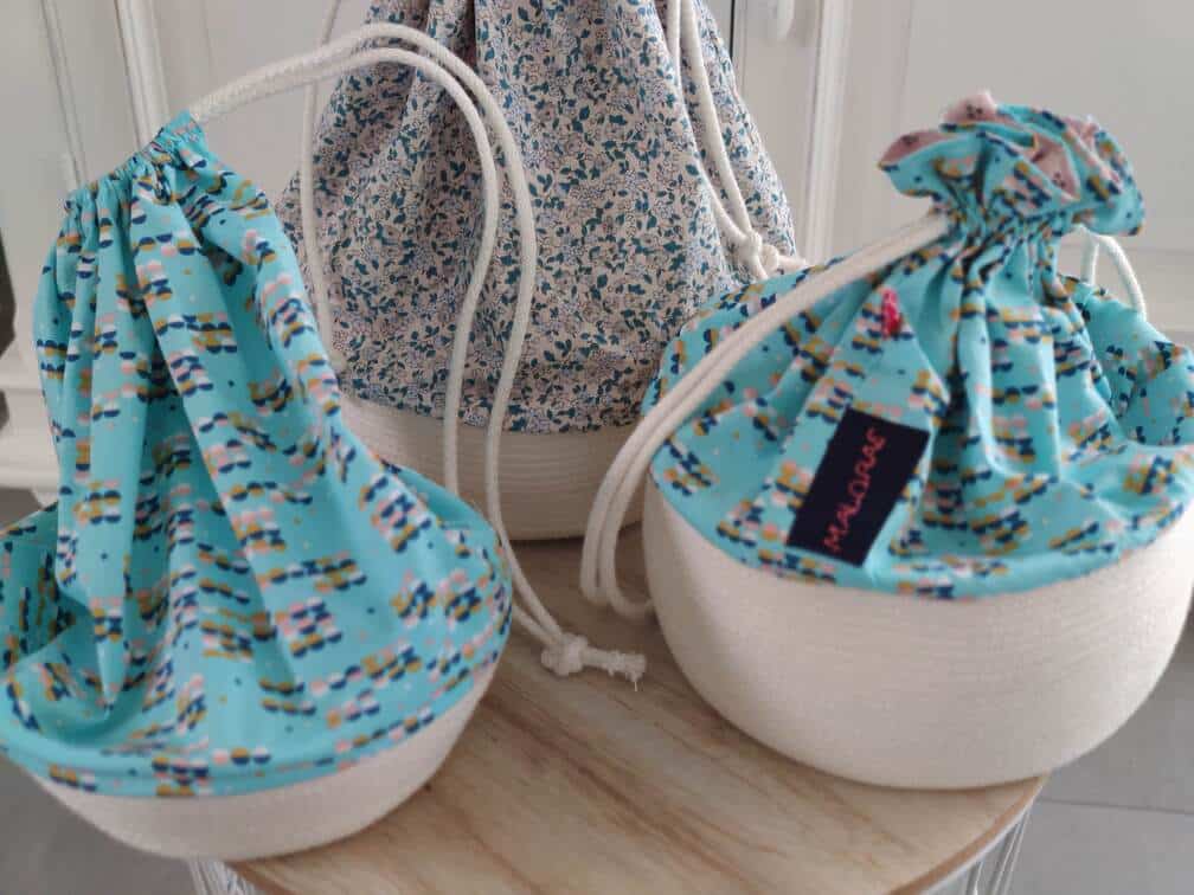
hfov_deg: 45.8
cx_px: 597
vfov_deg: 35.1
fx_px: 1414
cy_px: 448
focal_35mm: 41
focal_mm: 8.16
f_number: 2
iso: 1272
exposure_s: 1/33
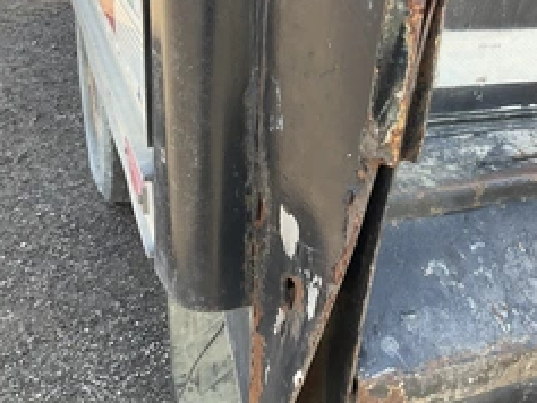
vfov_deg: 29.6
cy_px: 163
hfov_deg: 38.4
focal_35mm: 49
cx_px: 367
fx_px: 761
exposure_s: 1/172
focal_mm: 3
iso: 32
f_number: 1.8
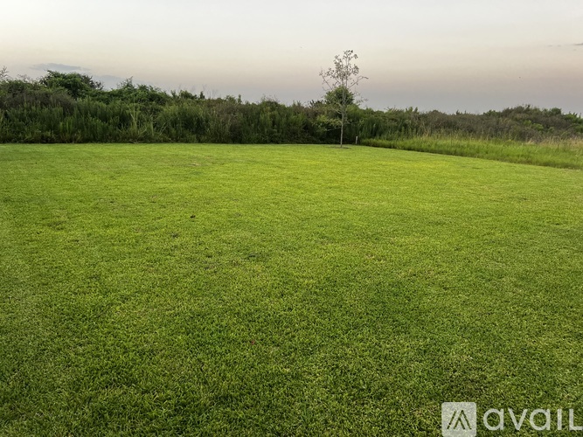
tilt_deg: -13.1
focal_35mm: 26
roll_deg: -1.2
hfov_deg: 67.3
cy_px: 218
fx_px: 438
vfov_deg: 53.0
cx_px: 292
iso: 125
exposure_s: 1/121
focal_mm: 5.7
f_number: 1.5
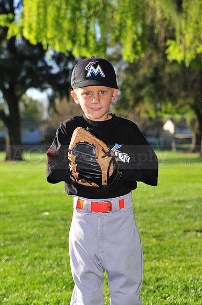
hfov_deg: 12.1
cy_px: 152
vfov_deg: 18.2
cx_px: 101
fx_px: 950
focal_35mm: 112
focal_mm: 75
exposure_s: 1/640
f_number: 4.5
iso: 200
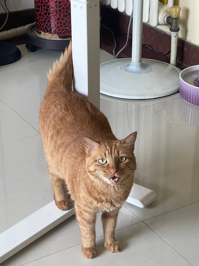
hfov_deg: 17.4
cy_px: 166
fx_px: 652
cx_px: 110
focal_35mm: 85
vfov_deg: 23.0
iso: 160
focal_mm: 7.5
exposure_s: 1/99
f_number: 2.2
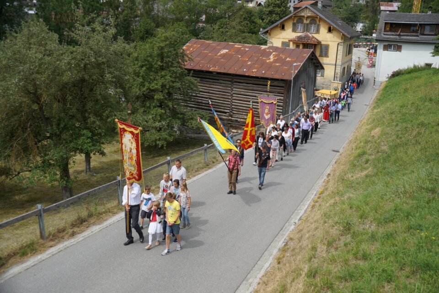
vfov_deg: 34.2
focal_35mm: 39
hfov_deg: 49.6
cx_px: 220
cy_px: 146
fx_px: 476
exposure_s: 1/640
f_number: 4.5
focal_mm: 26
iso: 100
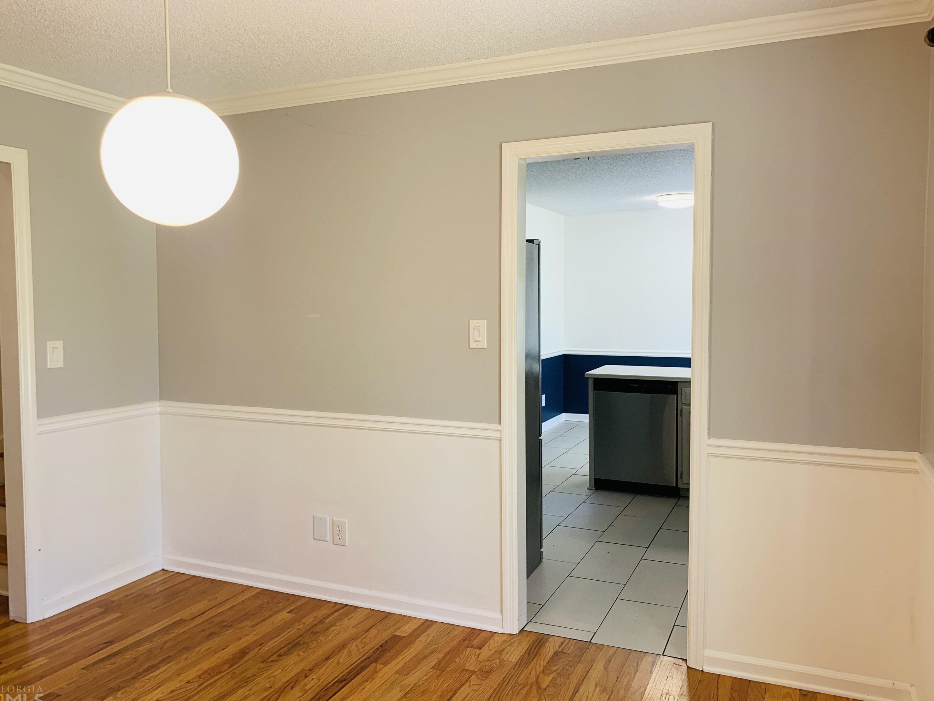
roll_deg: +0.3
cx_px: 464
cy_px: 351
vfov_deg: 51.4
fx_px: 729
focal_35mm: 27
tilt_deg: -1.4
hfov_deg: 65.3
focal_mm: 4.25
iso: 64
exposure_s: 1/60
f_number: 1.8
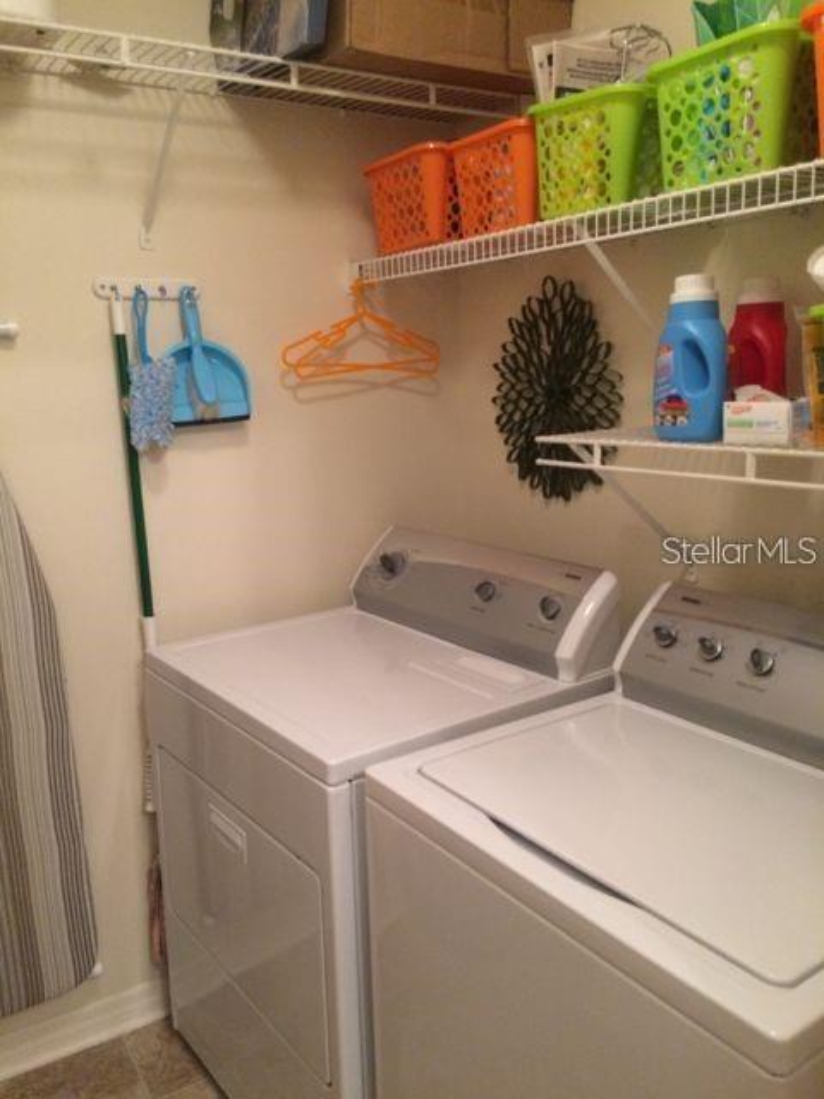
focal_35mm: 29
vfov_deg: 61.7
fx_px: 920
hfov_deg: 48.2
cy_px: 550
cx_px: 412
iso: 250
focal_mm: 4.15
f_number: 2.2
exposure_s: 1/30
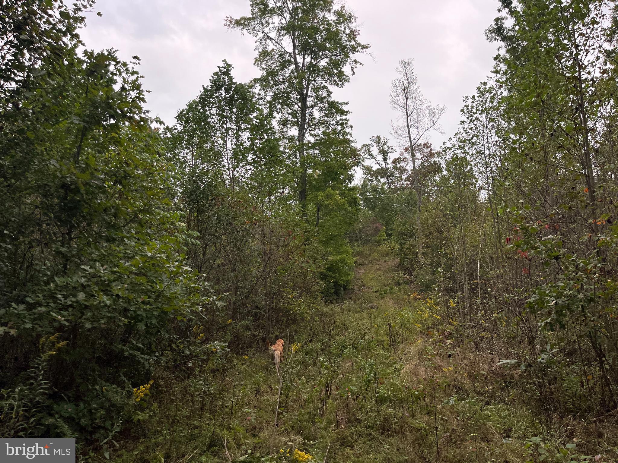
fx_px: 464
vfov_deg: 53.1
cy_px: 232
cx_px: 309
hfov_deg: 67.3
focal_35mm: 26
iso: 50
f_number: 1.6
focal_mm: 5.1
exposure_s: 1/1372
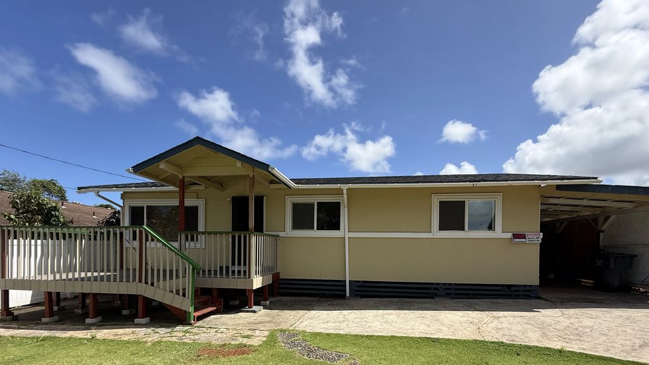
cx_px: 334
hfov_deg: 99.3
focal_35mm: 16
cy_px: 251
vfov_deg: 64.9
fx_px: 275
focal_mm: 2.22
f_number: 2.2
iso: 50
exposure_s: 1/1613
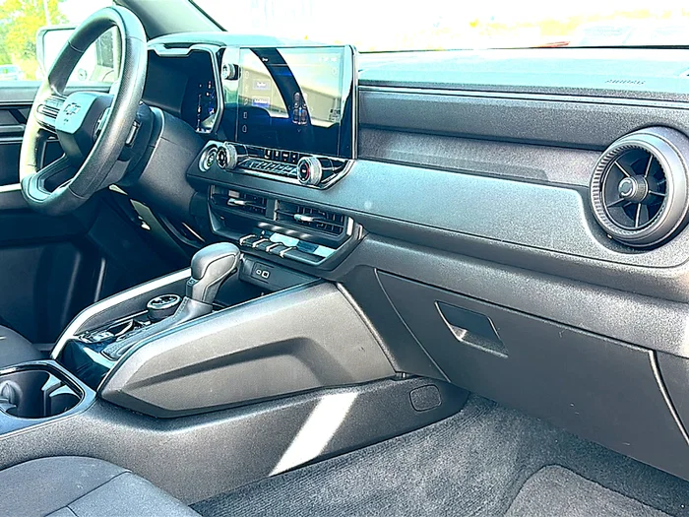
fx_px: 717
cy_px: 258
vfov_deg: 39.7
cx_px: 344
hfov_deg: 51.4
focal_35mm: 36
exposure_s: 1/135
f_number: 1.78
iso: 125
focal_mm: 6.86
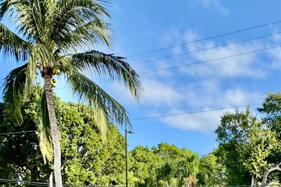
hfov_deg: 43.2
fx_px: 336
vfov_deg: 26.3
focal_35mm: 43
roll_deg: -1.0
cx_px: 228
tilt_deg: -4.5
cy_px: 246
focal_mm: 2.22
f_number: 2.2
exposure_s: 1/482
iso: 40
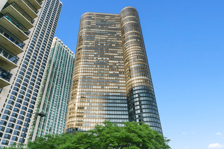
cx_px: 112
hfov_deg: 71.5
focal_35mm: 25
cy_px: 74
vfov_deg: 51.3
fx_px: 156
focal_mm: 25
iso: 320
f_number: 7.1
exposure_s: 1/1000
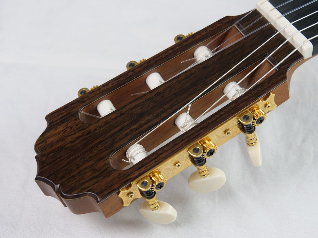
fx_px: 790
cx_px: 159
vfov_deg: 17.2
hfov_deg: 22.8
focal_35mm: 86
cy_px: 119
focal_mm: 42
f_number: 5.4
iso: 500
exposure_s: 1/100
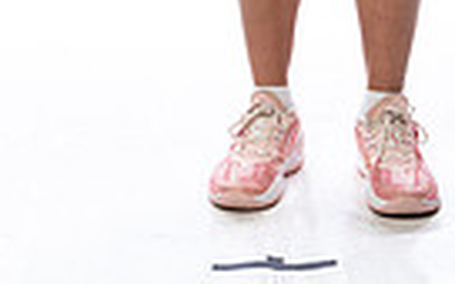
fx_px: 2083
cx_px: 271
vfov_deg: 7.3
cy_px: -431
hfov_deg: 12.5
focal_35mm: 168
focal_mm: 50
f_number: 5.6
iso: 640
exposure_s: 1/250
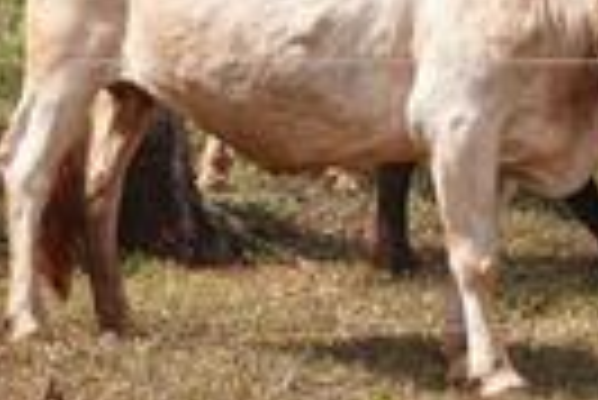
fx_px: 3875
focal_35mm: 233
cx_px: 225
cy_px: 31
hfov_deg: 8.8
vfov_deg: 5.9
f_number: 9
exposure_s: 1/125
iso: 100
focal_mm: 50
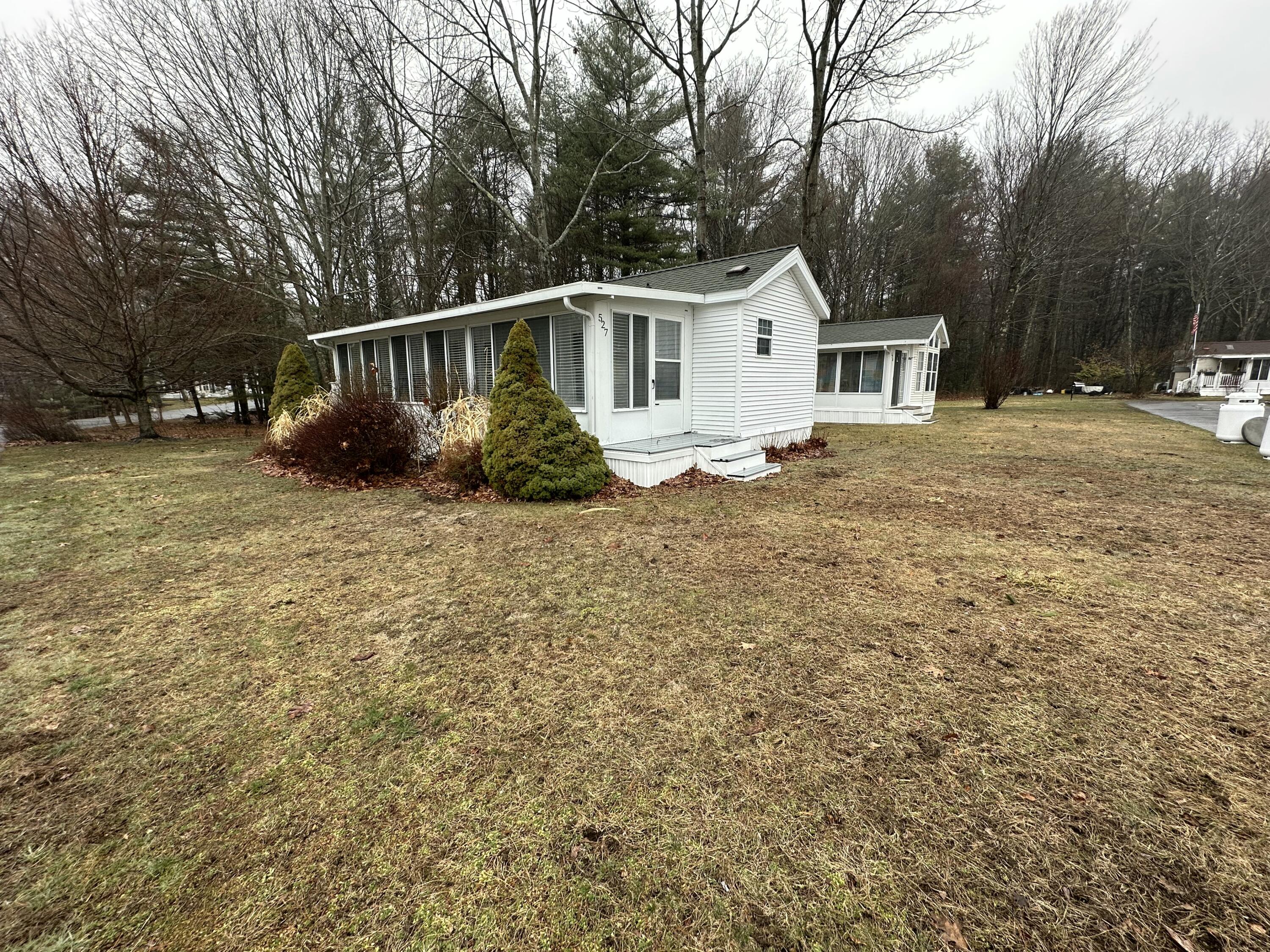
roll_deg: +0.4
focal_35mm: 14
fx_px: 514
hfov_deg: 102.1
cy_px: 476
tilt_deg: -10.3
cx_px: 635
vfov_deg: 85.7
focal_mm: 2.22
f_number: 2.2
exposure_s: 1/282
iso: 40
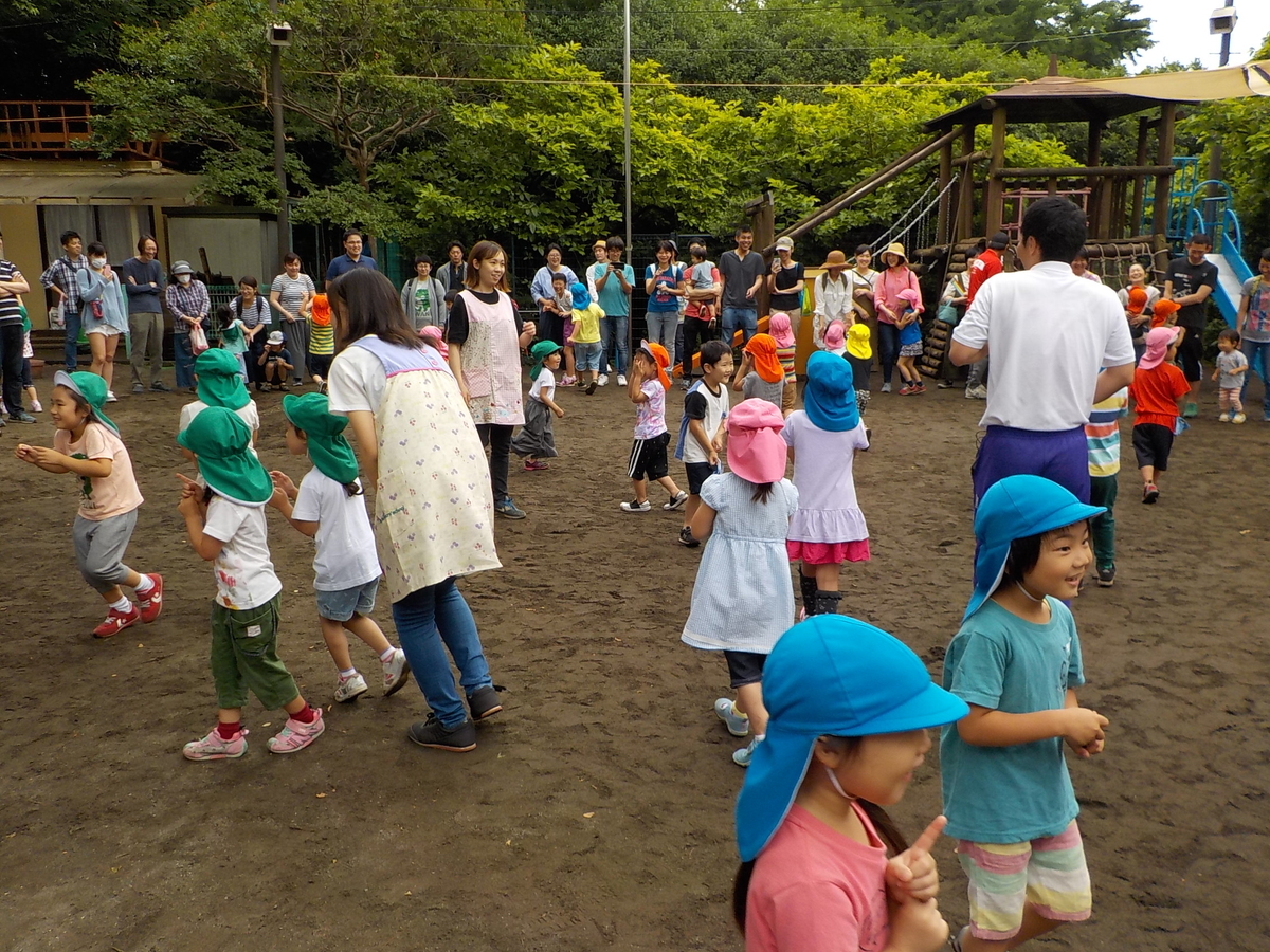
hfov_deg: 60.0
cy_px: 476
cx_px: 635
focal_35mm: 30
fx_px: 1101
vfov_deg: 46.8
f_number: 3.3
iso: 125
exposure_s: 1/320
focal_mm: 4.1
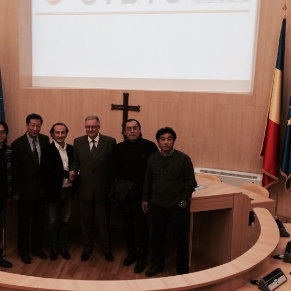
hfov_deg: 34.3
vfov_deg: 34.7
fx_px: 466
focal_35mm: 49
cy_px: 136
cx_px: 95
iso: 50
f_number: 2.2
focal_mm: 4.12
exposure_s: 1/50
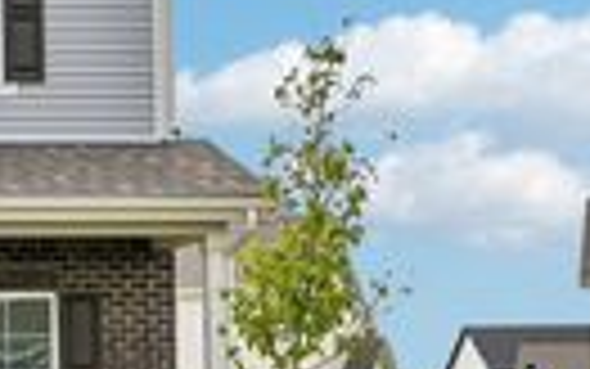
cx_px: -513
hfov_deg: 15.1
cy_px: -43
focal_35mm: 117
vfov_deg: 11.0
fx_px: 1882
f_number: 8
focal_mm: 30
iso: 100
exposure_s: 1/320
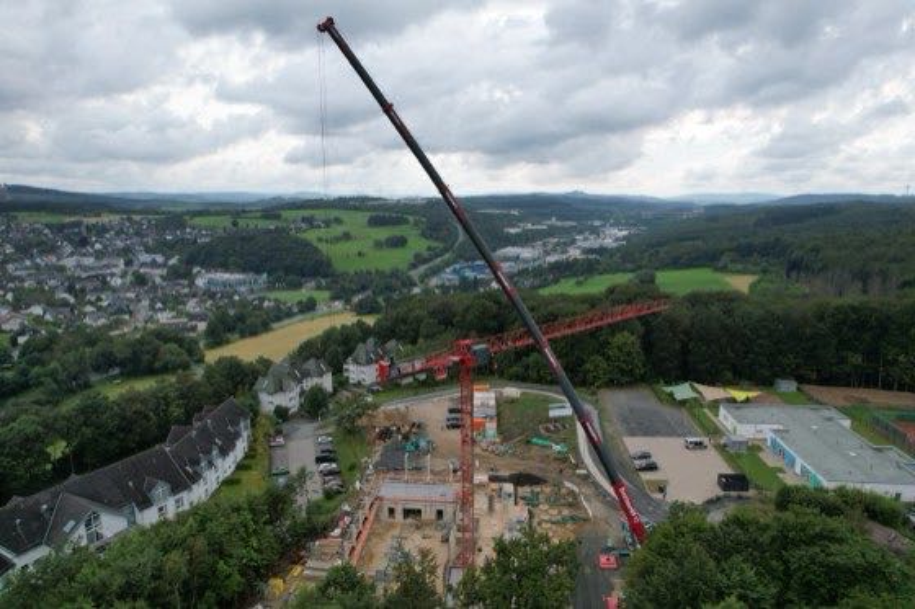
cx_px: 458
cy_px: 304
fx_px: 559
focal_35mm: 22
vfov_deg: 57.2
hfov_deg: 78.6
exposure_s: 1/1000
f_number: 2.8
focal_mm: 8.38
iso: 100
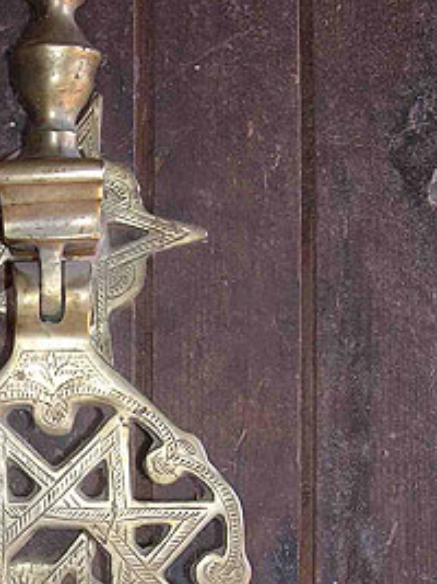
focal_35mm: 74
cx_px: 76
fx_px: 1247
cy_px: 402
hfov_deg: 19.6
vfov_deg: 26.2
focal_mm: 5.8
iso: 100
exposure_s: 1/60.1
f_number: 2.8
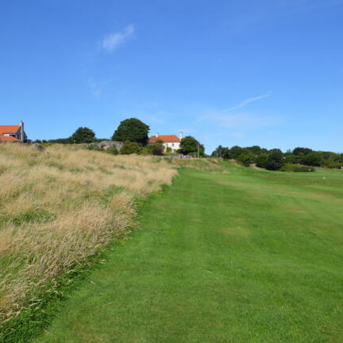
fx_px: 437
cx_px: 184
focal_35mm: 39
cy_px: 172
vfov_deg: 42.8
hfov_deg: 42.8
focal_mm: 20
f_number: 9
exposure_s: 1/320
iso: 100
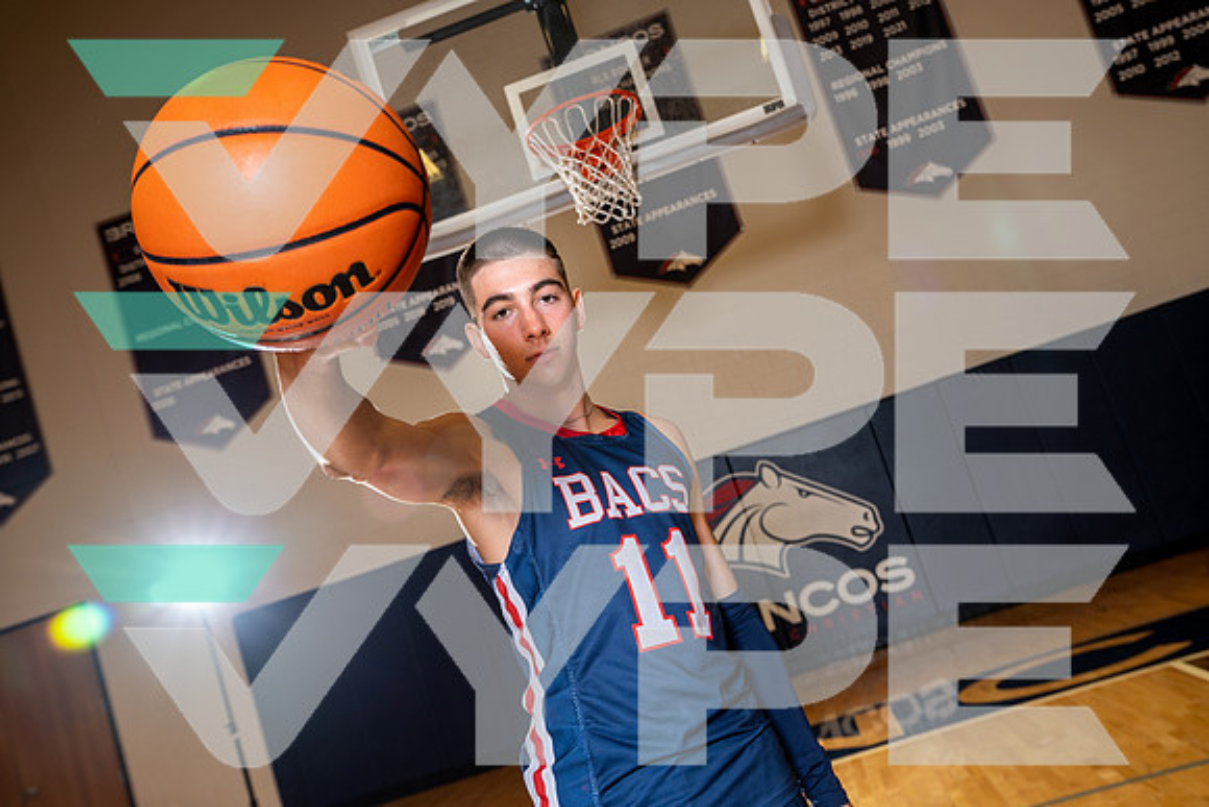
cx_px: 604
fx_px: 1209
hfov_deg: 53.1
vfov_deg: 36.9
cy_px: 404
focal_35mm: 36
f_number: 5.6
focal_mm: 36
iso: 640
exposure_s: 1/250
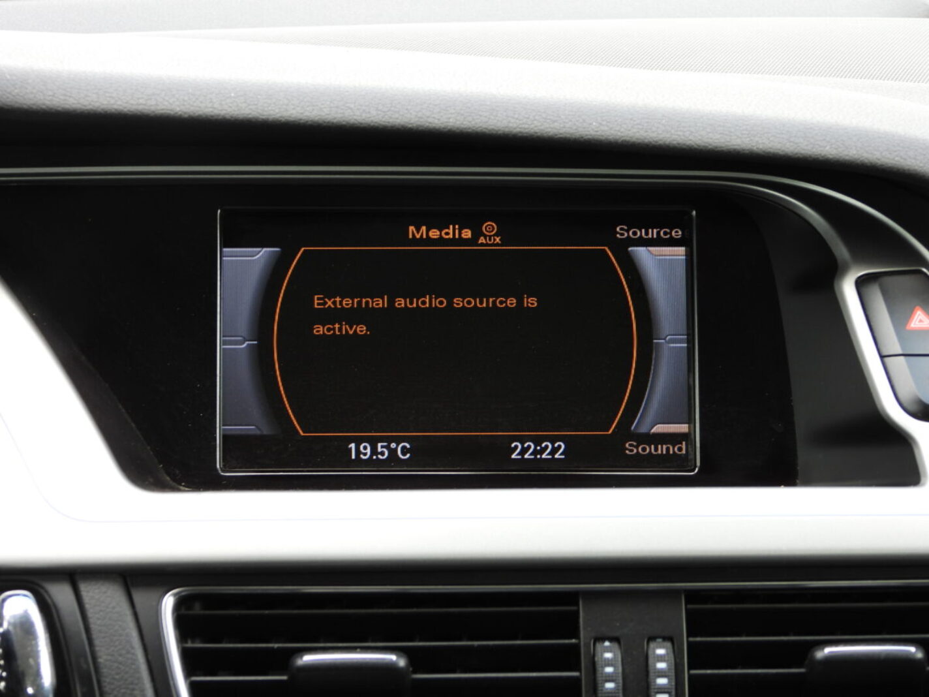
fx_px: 2818
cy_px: 348
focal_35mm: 105
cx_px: 464
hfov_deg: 18.7
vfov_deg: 14.1
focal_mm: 18.9
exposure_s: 1/60
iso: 110
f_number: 4
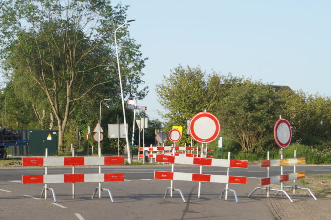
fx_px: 770
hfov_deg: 23.9
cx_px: 73
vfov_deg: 16.3
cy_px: 125
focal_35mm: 84
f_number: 5.6
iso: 200
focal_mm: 35
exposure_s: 1/400
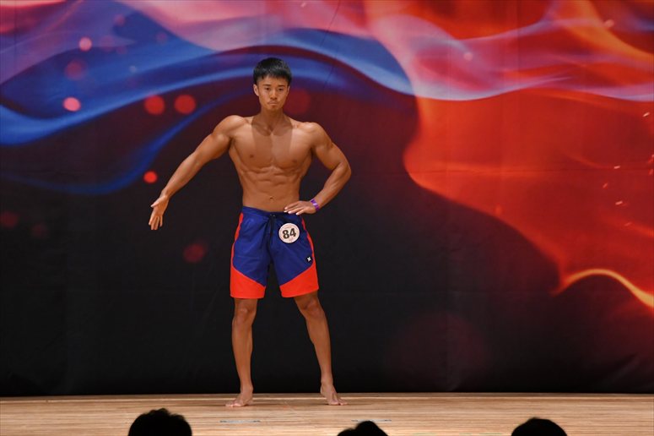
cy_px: 218
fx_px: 4903
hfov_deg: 7.6
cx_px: 327
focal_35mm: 270
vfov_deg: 5.1
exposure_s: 1/400
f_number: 5.6
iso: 3200
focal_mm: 180
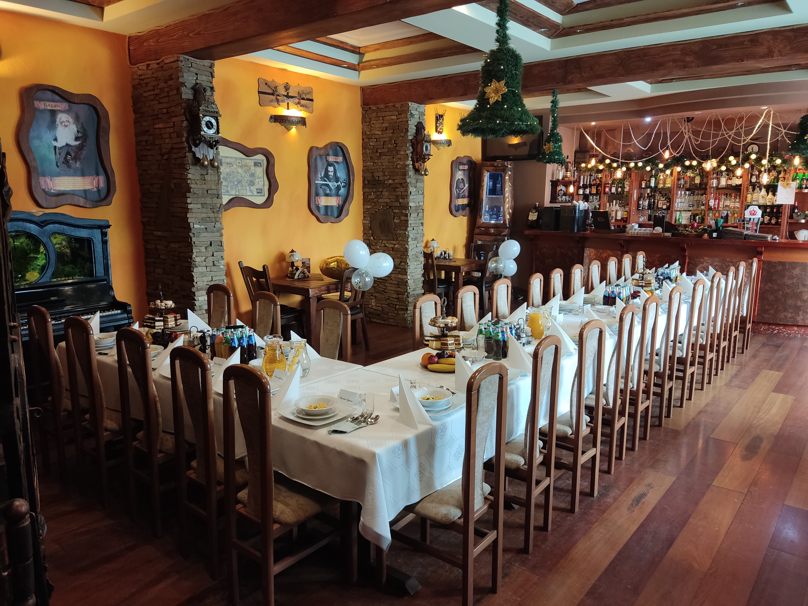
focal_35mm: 25
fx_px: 584
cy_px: 303
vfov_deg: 54.9
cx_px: 404
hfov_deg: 69.4
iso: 458
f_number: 1.79
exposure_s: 1/33
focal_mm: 4.71
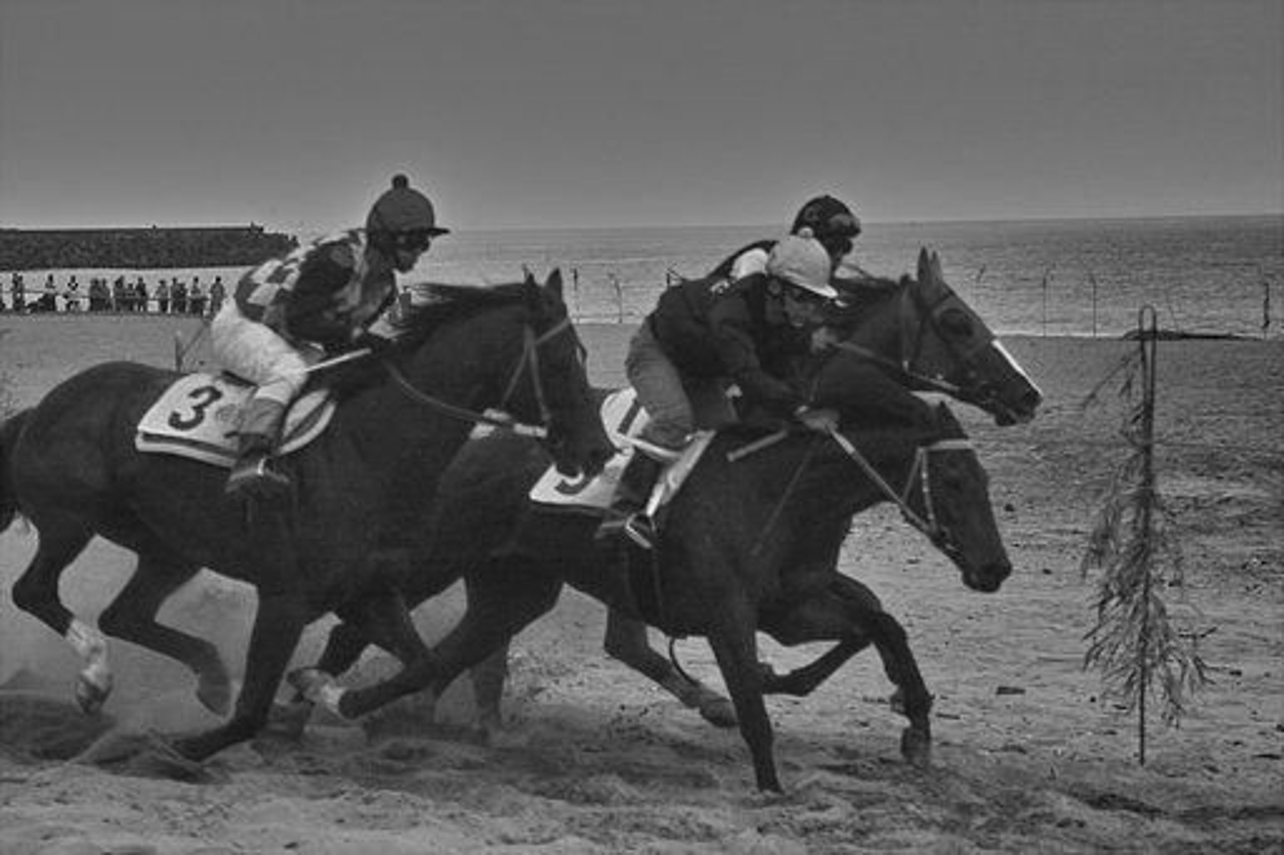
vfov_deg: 11.5
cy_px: 428
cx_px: 642
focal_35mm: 119
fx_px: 4243
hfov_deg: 17.2
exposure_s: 1/3000
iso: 200
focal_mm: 70
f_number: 3.5
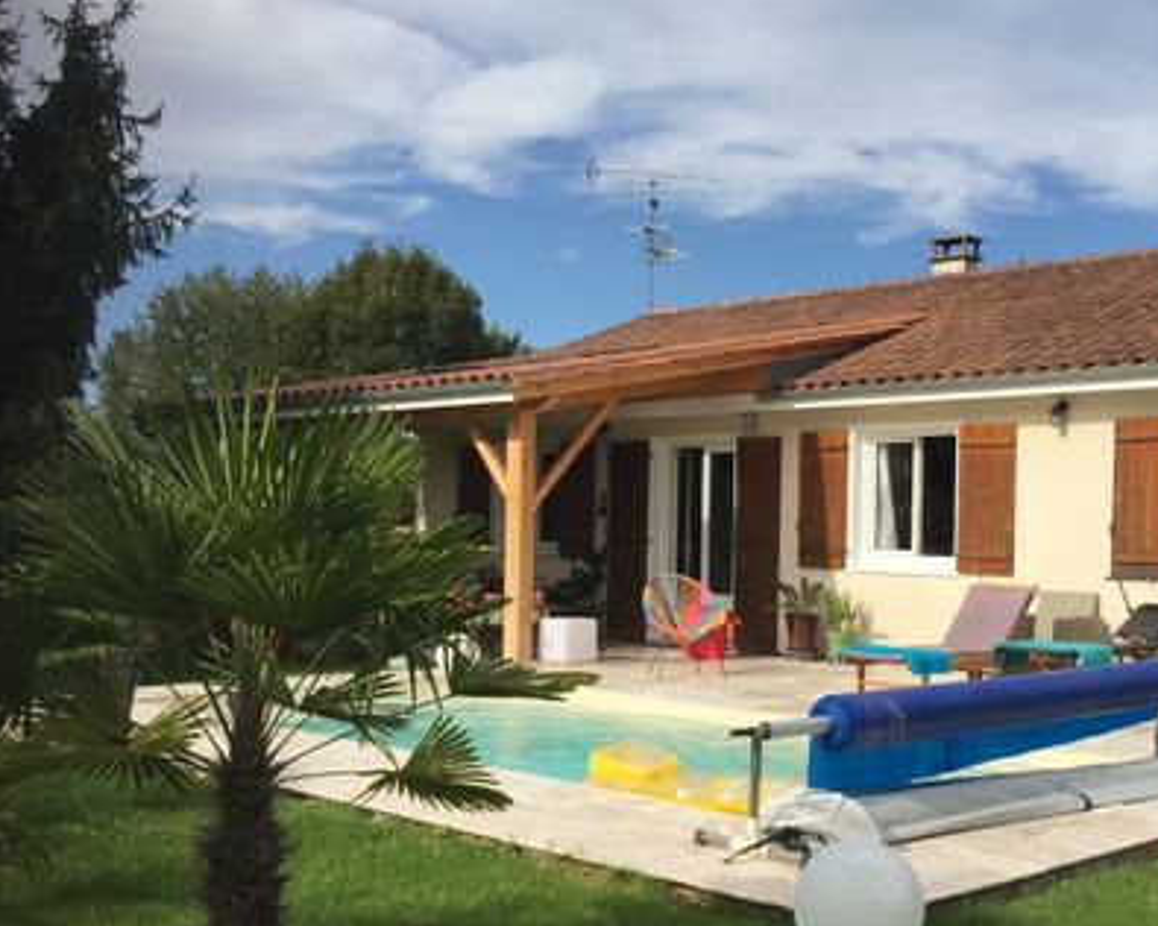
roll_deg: -1.7
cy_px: 557
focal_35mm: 43
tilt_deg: -1.3
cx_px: 712
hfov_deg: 42.6
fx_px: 1474
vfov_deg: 34.8
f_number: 2.2
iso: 32
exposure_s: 1/2083
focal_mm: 4.15
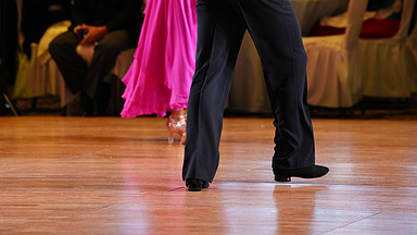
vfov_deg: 5.2
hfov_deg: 9.2
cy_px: -57
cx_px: 209
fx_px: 2587
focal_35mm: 234
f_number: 2.8
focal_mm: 148
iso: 1600
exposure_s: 1/400
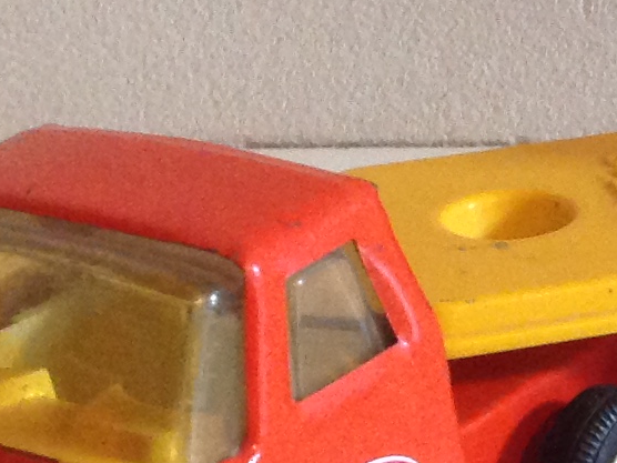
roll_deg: +0.0
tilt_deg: -20.5
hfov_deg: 11.6
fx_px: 2905
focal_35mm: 163
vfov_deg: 9.1
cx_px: 913
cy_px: 232
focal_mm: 4.28
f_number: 2.4
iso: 250
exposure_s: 1/15
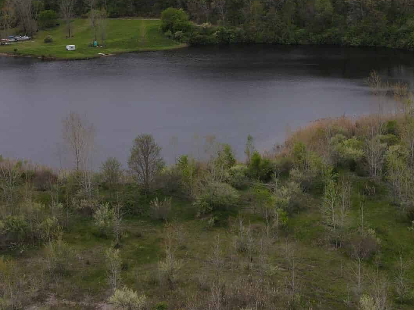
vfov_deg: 25.1
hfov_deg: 33.2
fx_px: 694
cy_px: 95
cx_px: 244
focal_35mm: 58
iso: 110
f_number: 2.8
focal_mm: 4.5
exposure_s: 1/15
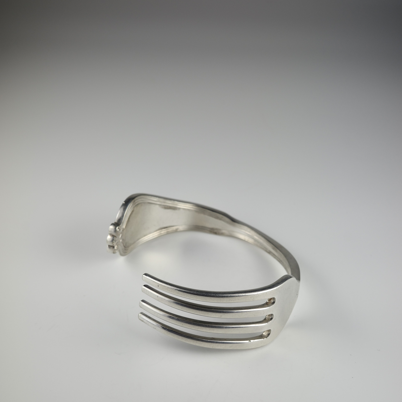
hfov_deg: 32.8
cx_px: 201
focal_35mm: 52
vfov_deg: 32.5
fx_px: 683
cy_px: 270
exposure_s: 1/50
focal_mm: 26
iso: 100
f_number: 8
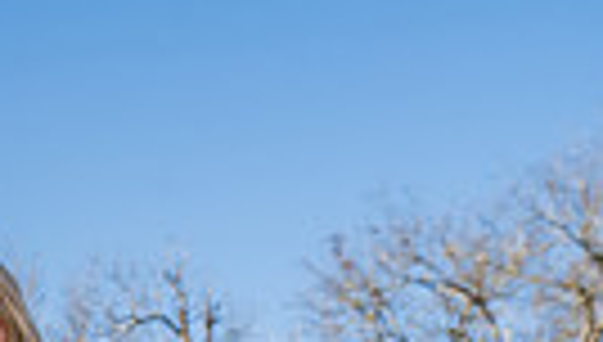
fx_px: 2419
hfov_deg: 13.9
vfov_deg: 7.3
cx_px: -68
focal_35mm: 151
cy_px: 940
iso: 100
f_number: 6.3
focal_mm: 43
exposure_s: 1/250
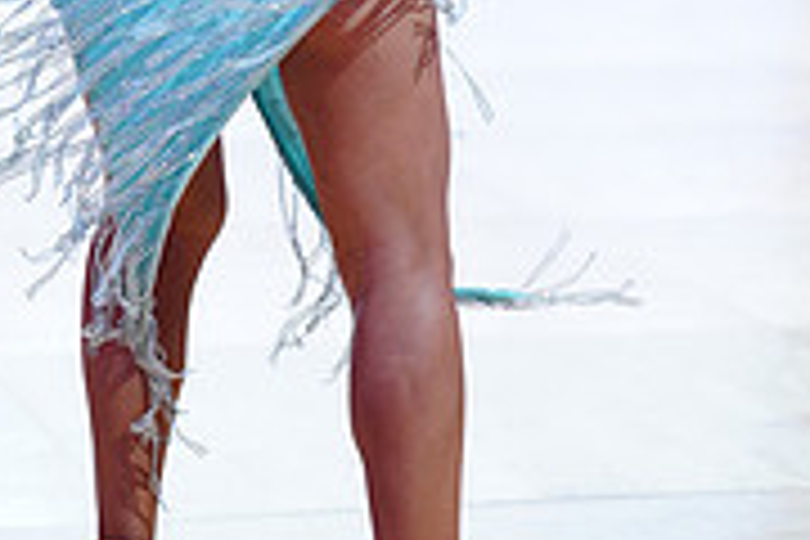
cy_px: -212
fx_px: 4702
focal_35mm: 209
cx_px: 376
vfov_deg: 6.5
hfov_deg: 9.8
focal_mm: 65
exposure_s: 1/400
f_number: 2
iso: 500
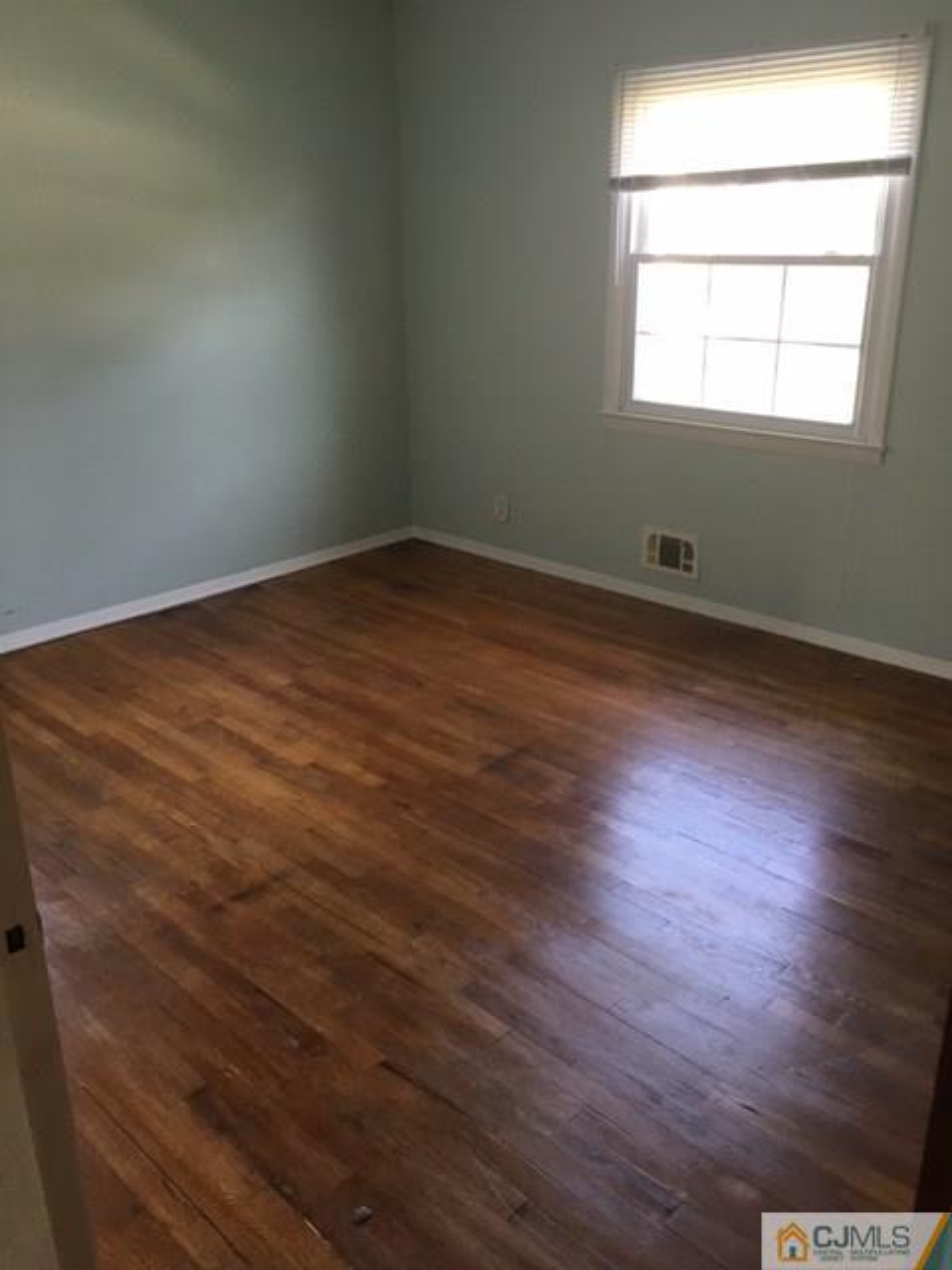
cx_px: 476
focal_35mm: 29
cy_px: 635
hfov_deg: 48.2
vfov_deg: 61.7
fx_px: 1063
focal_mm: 4.15
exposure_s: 1/30
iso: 40
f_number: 2.2
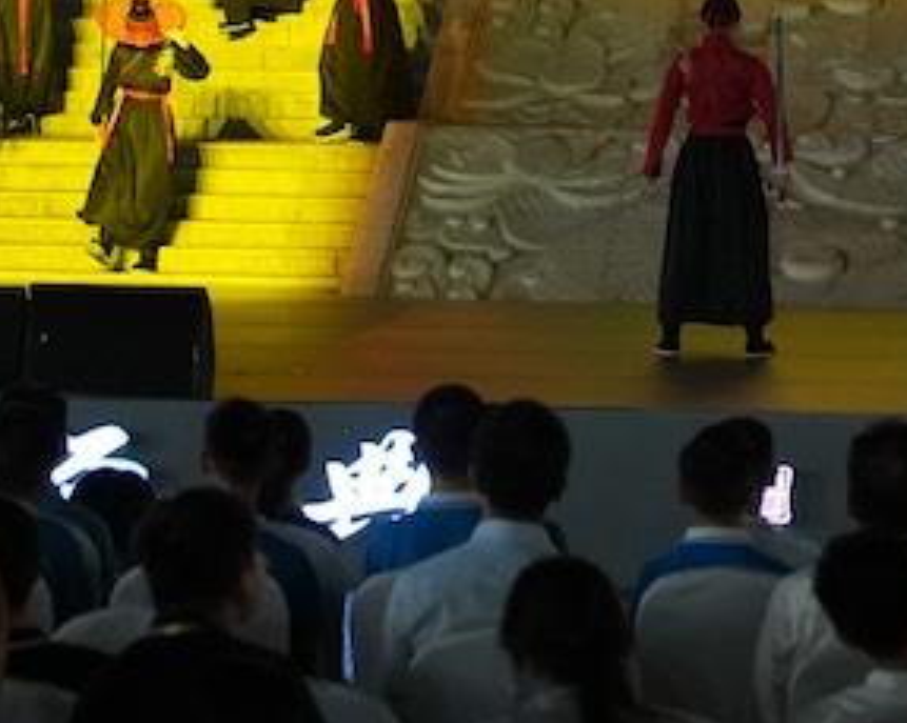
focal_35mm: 195
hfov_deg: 9.9
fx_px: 5229
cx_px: 825
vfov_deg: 7.8
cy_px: -142
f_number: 2.8
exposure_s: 1/160
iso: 5000
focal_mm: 70
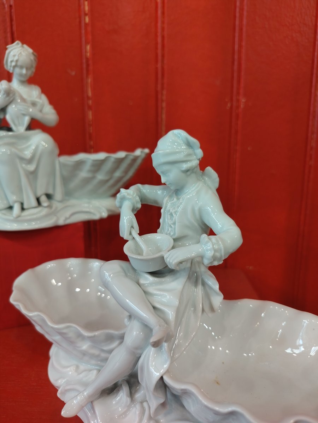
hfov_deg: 56.8
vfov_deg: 71.6
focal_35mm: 24
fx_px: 294
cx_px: 159
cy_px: 212
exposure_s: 1/33.3
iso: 756
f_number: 1.75
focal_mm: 5.25
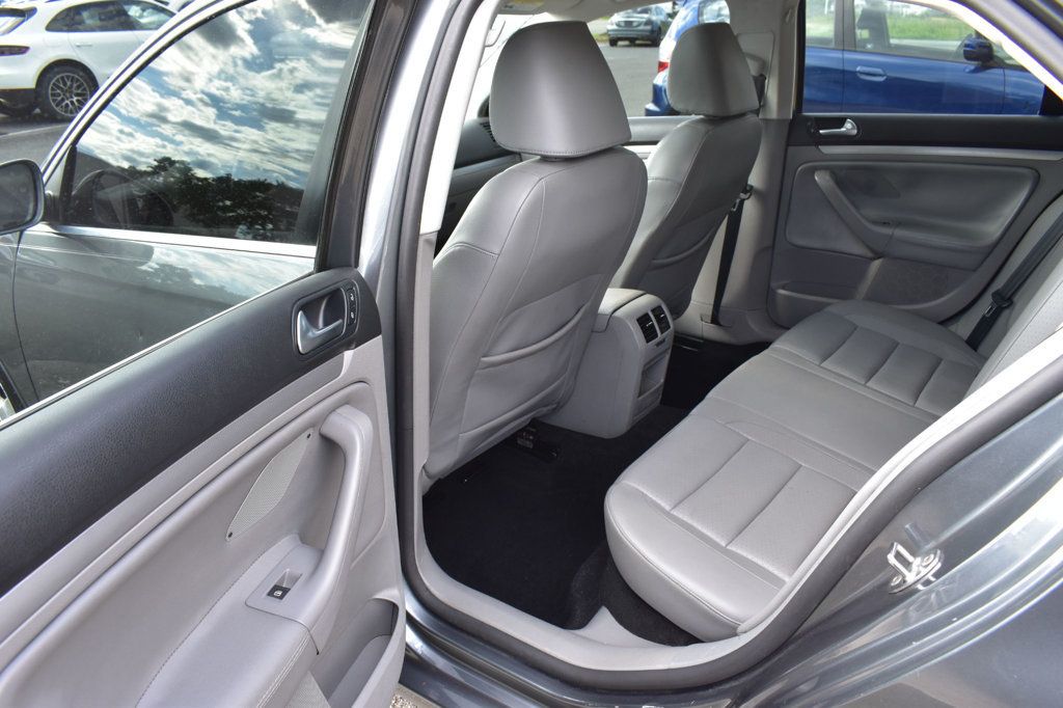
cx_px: 532
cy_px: 354
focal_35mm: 27
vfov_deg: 47.9
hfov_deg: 67.4
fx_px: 797
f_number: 8
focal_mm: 18
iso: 400
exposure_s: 1/50
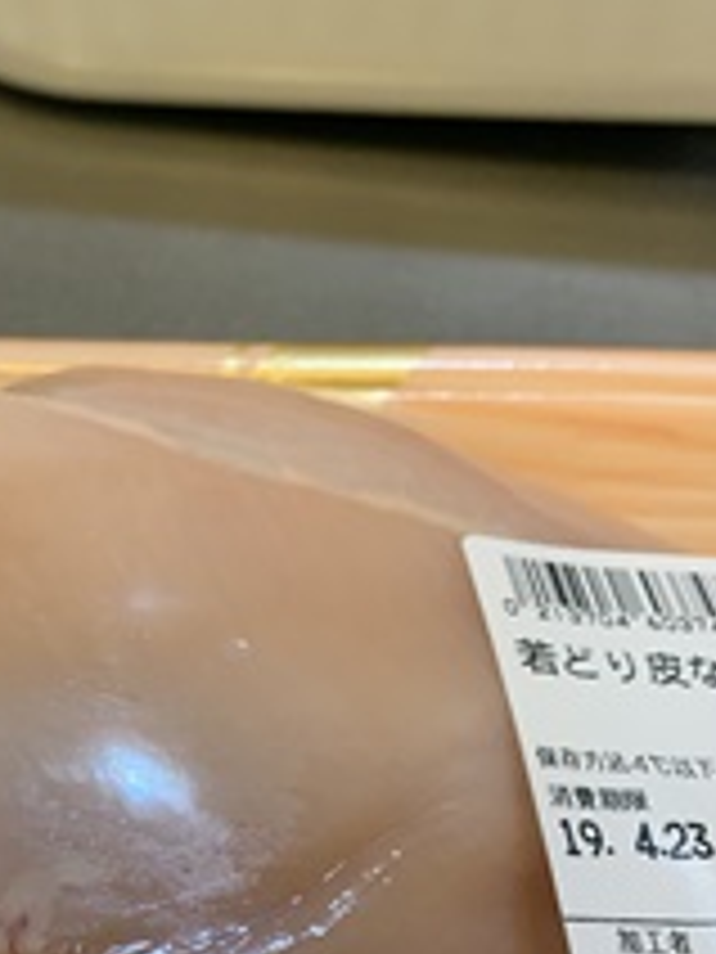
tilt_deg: -47.6
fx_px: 1351
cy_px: 711
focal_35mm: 49
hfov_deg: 28.8
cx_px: 108
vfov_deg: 38.0
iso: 250
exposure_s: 1/50
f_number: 1.8
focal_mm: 4.25
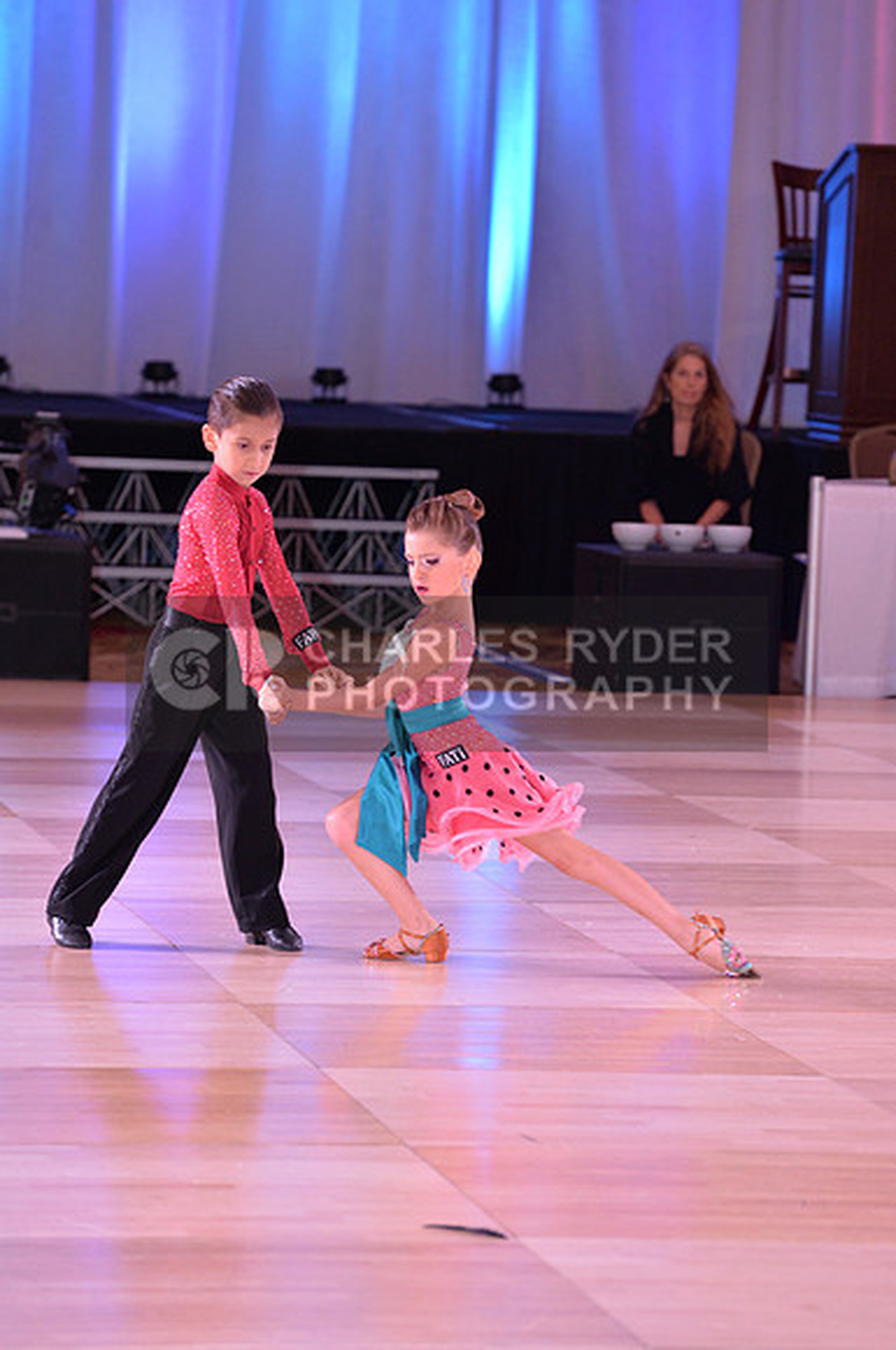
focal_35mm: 180
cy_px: 675
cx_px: 448
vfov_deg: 11.4
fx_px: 6740
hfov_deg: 7.6
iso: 2000
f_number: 4.5
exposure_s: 1/250
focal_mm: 180
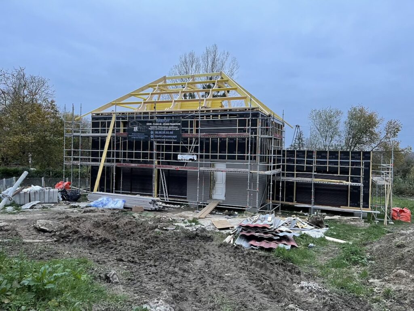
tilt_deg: -0.3
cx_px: 207
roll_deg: -0.4
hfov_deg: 67.3
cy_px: 156
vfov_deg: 53.1
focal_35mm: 26
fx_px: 311
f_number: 1.6
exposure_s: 1/80
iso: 125
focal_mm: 5.1
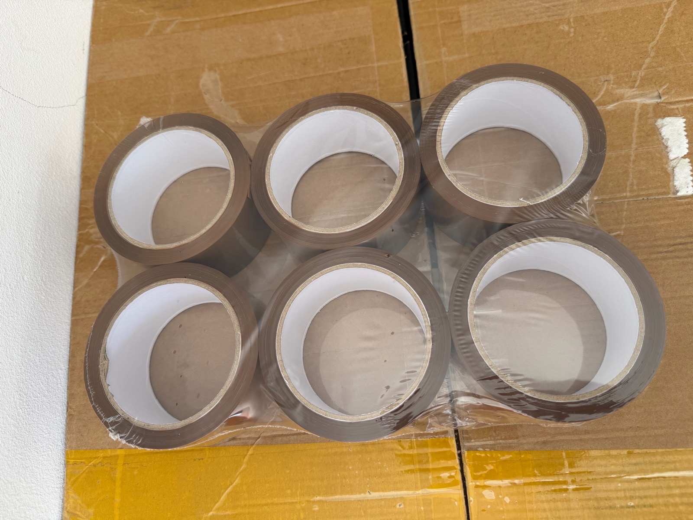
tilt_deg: -72.6
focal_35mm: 24
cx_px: 346
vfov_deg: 56.8
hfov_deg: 71.6
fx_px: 480
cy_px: 260
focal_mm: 6.76
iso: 80
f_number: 1.78
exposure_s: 1/121
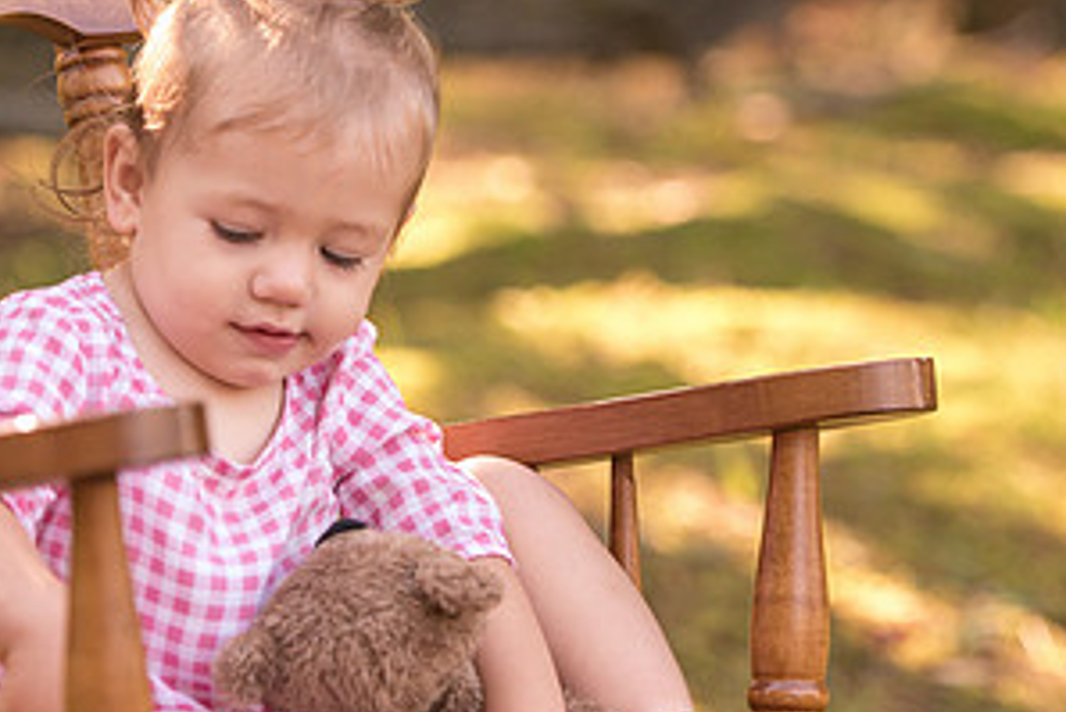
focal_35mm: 243
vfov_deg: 5.7
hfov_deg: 8.5
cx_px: 522
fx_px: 7199
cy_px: 281
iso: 400
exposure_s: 1/640
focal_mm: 125
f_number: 2.8
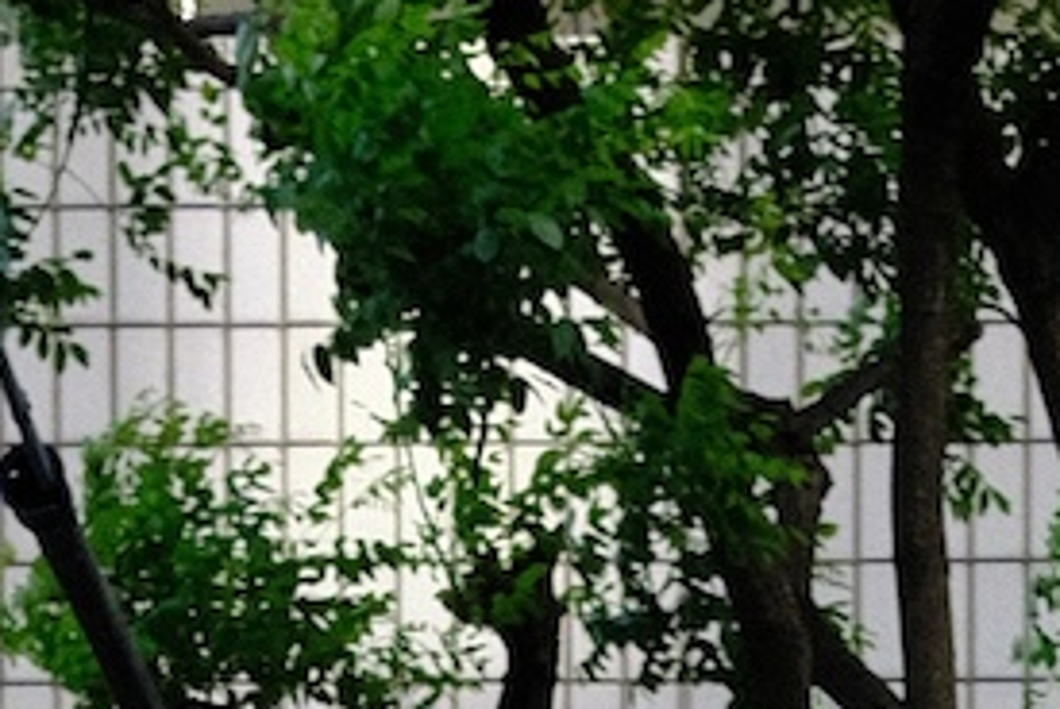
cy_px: 3626
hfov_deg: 8.4
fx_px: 7192
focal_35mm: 244
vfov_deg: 4.7
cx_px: 1160
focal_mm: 23
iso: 400
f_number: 3.6
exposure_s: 1/250
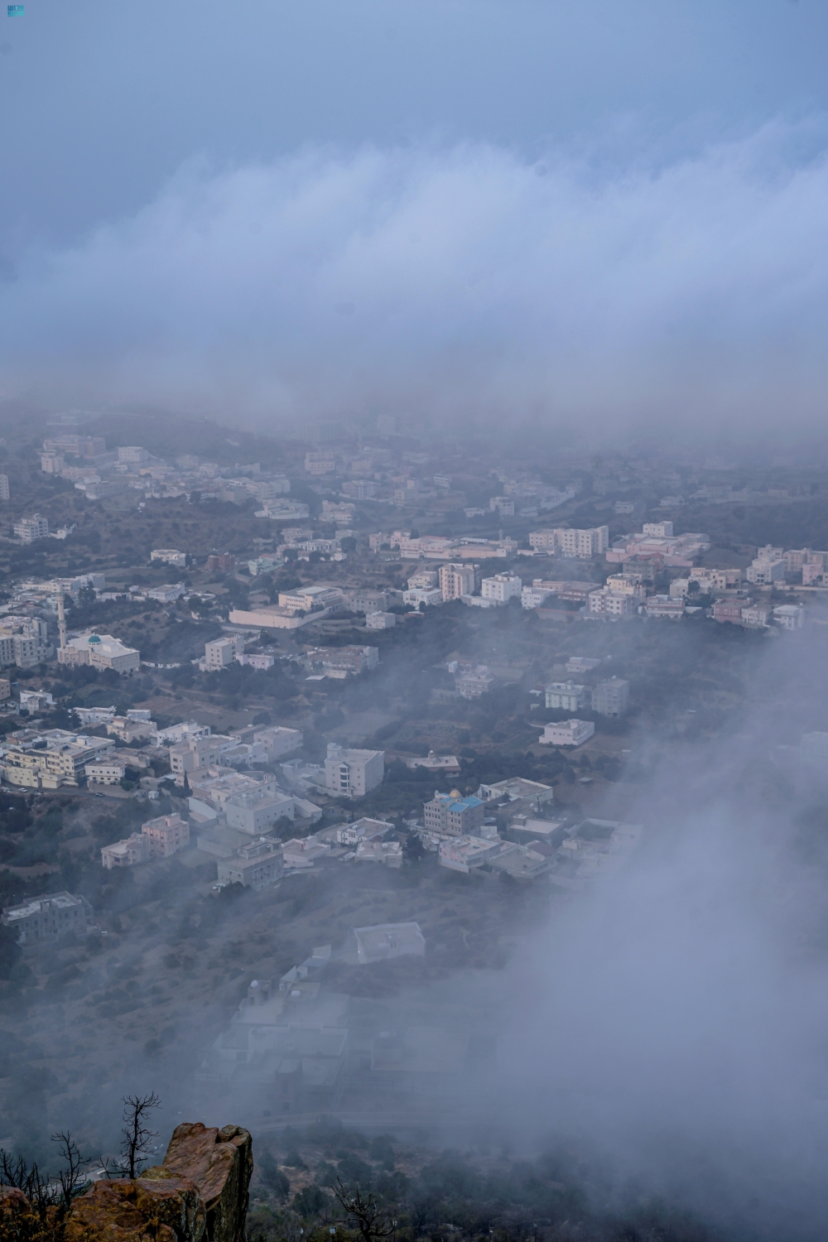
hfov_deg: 24.6
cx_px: 414
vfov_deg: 36.2
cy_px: 621
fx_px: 1897
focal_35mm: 55
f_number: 7.1
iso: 64
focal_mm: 55
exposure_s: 1/50
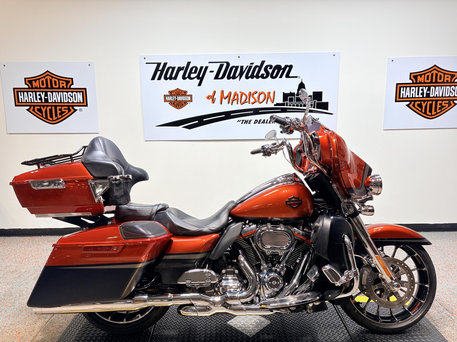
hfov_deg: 67.3
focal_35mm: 26
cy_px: 171
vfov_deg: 53.1
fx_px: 343
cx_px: 228
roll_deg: +1.2
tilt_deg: -10.1
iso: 40
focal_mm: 5.96
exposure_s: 1/120
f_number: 1.6
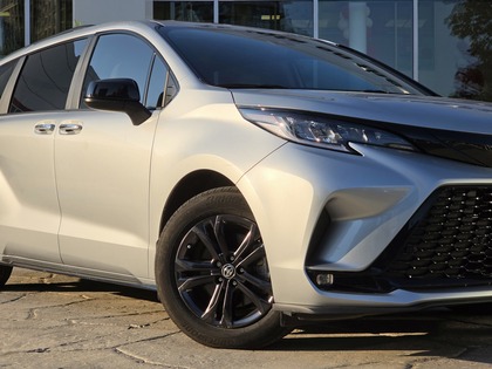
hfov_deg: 28.2
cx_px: 246
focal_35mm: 69
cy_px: 184
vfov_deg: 21.3
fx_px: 981
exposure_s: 1/1433
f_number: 2.4
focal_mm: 7
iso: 25
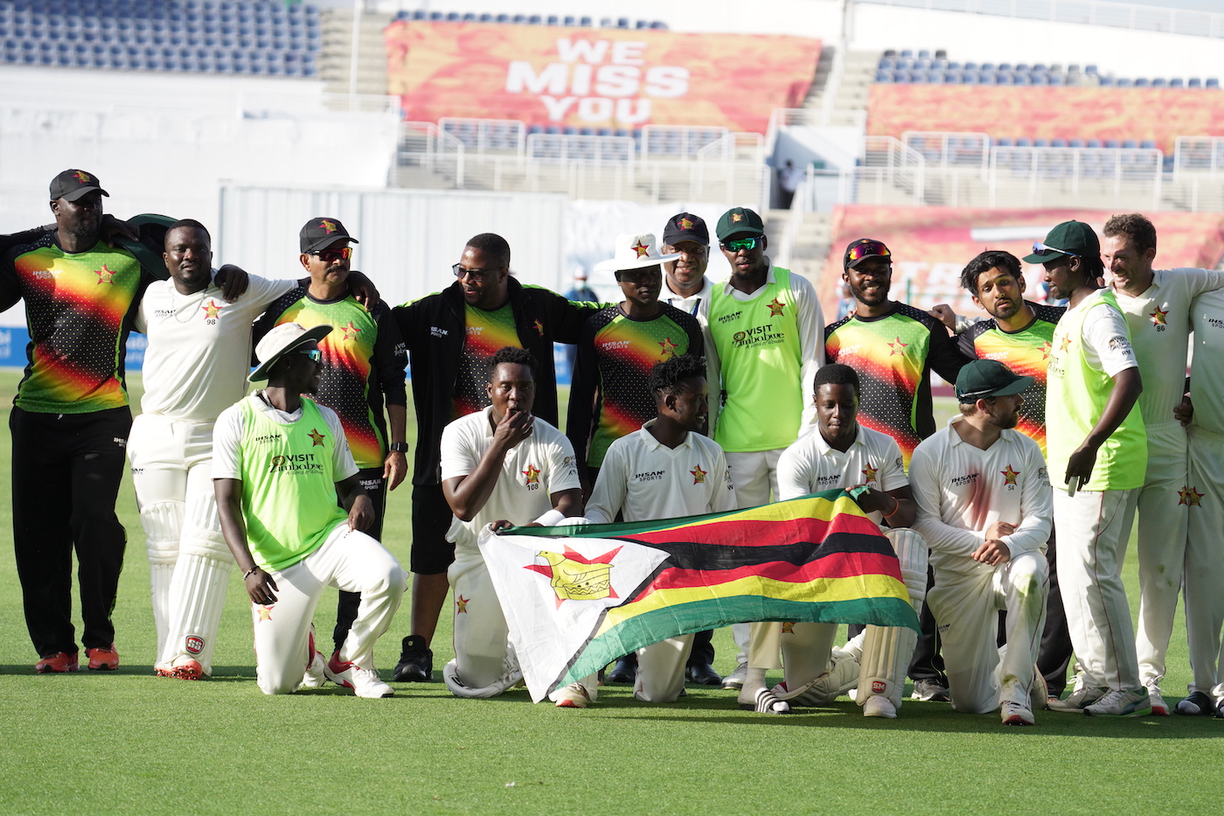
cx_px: 612
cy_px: 408
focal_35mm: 200
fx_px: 6799
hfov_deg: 10.3
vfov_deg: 6.9
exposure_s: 1/3200
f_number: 6.3
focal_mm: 200
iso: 1600
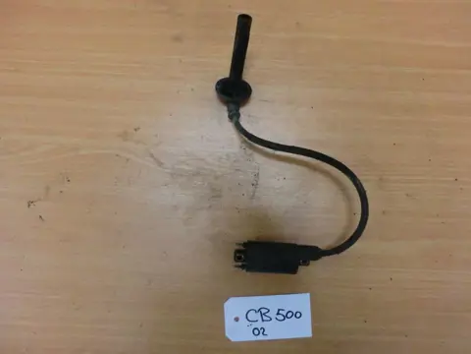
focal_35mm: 27
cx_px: 236
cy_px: 177
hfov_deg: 65.3
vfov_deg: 51.4
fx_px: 367
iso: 500
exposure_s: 1/60
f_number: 3.2
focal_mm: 4.9
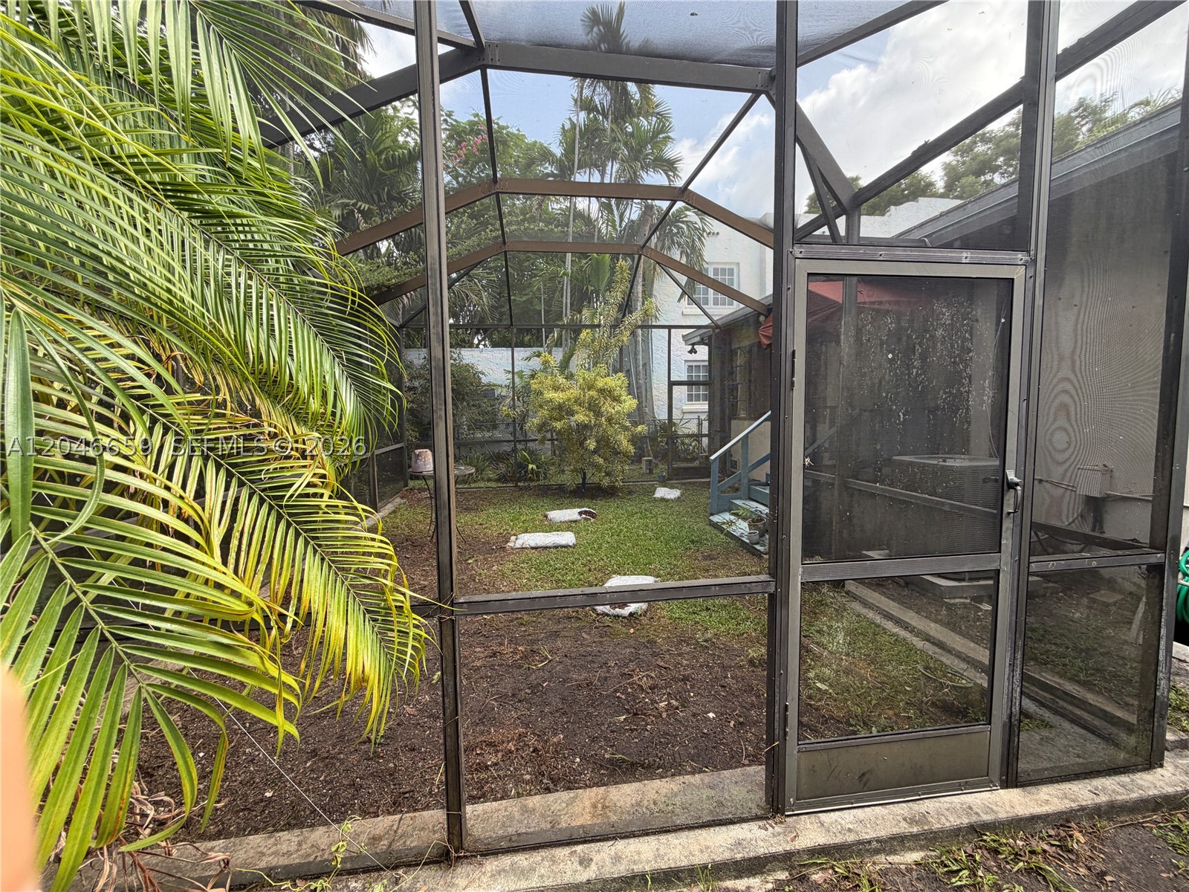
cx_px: 594
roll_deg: +1.3
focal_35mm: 14
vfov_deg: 85.7
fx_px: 481
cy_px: 446
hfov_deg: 102.1
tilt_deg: -4.2
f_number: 2.2
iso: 50
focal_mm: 2.22
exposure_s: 1/155
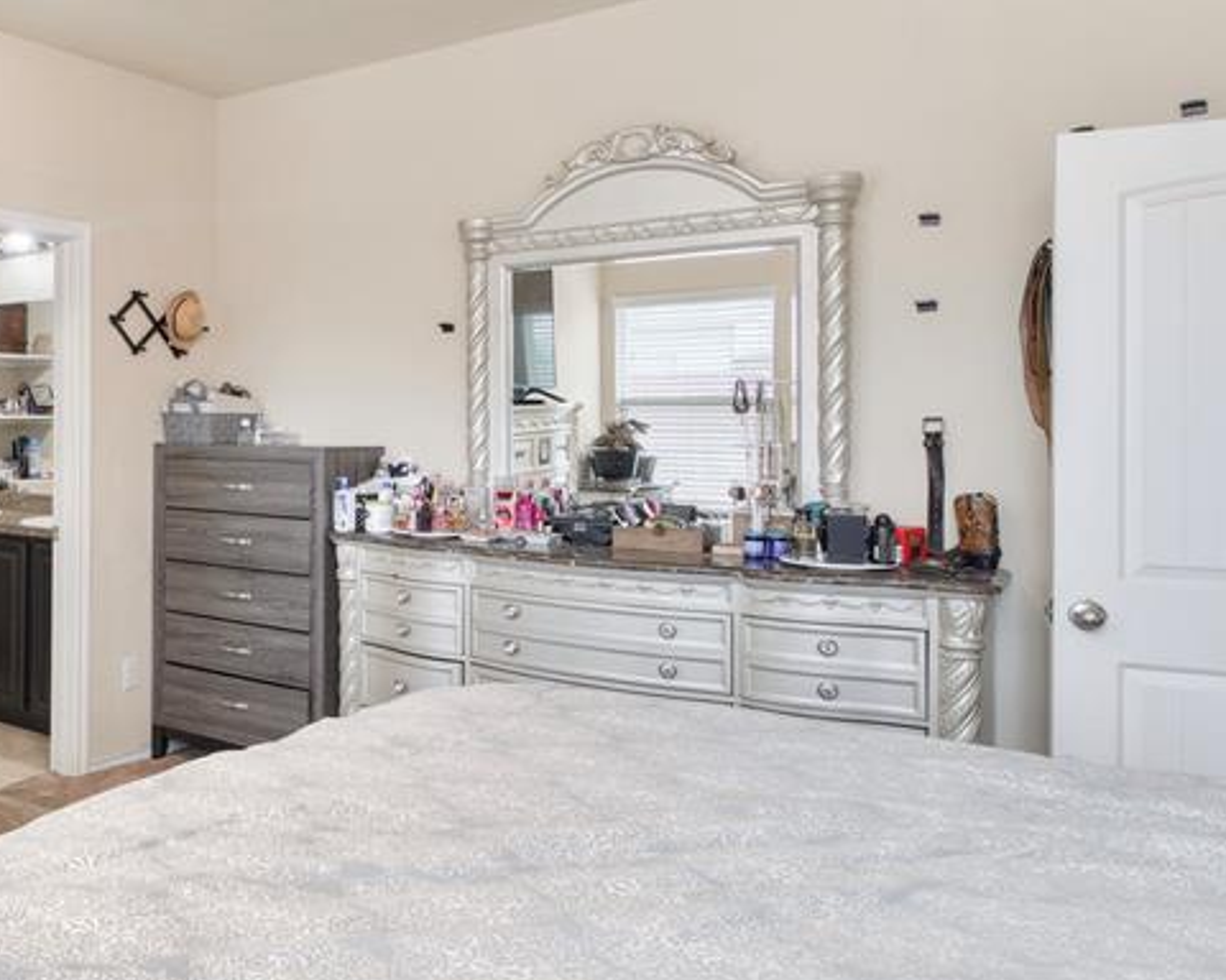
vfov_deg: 45.7
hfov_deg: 47.1
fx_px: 1161
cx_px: 23
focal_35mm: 32
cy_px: 419
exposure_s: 1/3.33
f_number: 5.6
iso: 100
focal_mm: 16
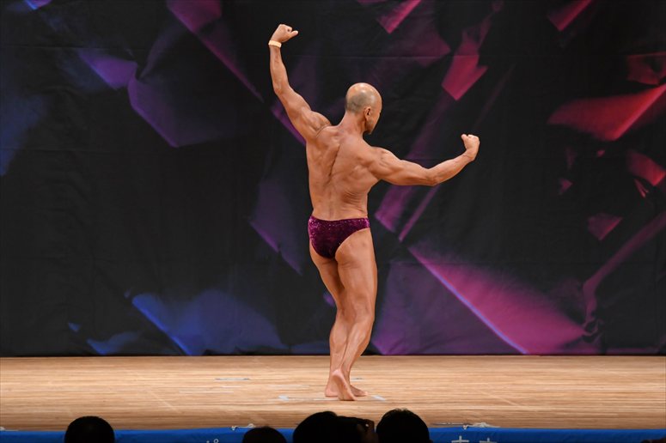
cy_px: 222
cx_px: 333
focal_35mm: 255
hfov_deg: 8.1
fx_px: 4715
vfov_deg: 5.4
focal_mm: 170
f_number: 5.6
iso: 3200
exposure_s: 1/400
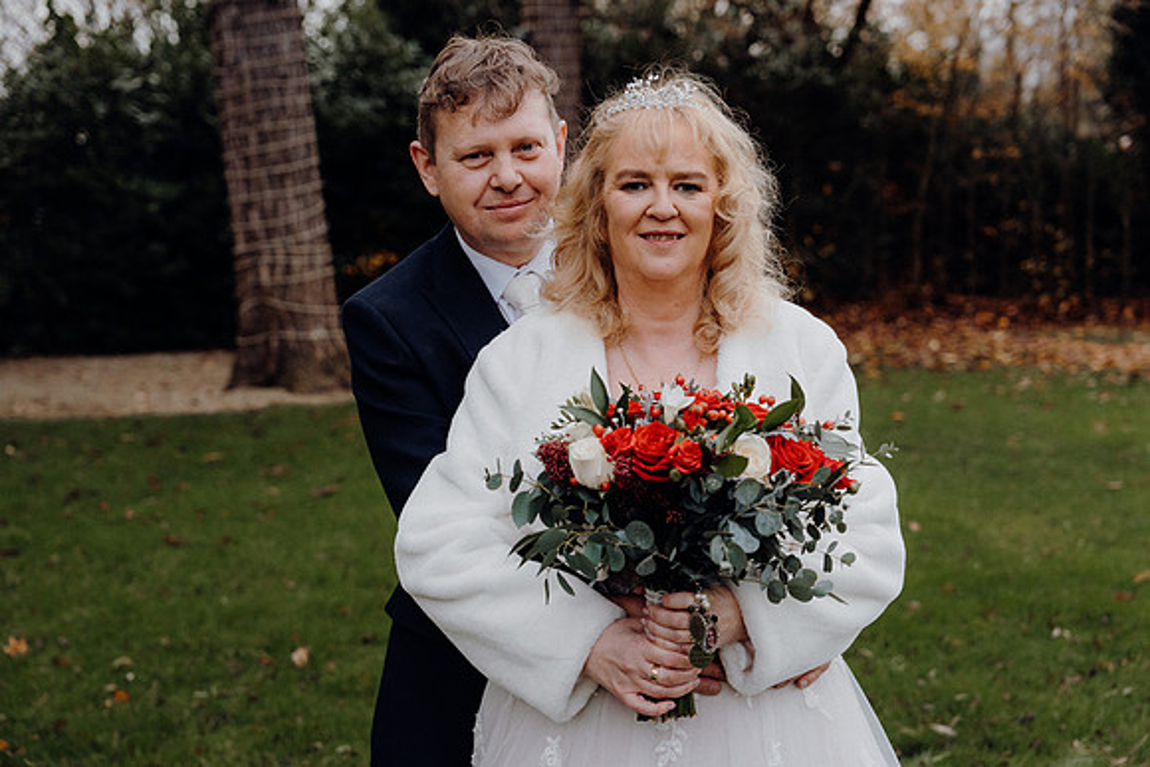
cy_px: 384
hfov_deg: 39.6
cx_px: 575
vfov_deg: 27.0
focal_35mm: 50
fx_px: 1598
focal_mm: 50
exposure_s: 1/250
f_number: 3.5
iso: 1600
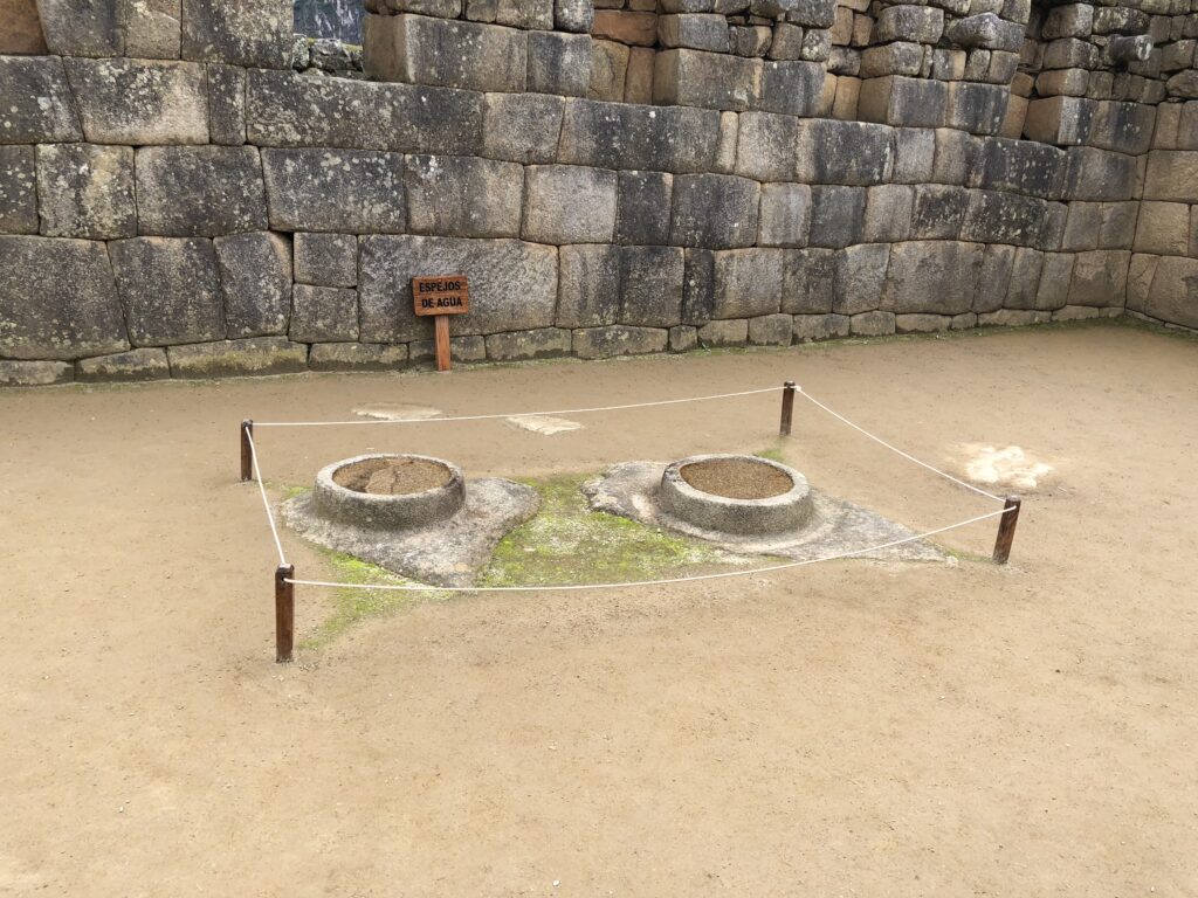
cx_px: 599
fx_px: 969
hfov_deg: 63.4
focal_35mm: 28
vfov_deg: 49.7
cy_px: 449
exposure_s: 1/463
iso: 20
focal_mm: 4
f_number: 1.8
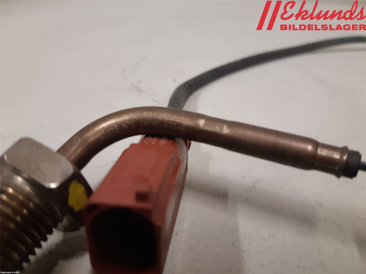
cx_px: 183
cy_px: 137
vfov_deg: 53.1
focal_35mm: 26
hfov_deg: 67.3
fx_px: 275
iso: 160
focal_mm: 3.93
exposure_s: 1/50
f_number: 1.7
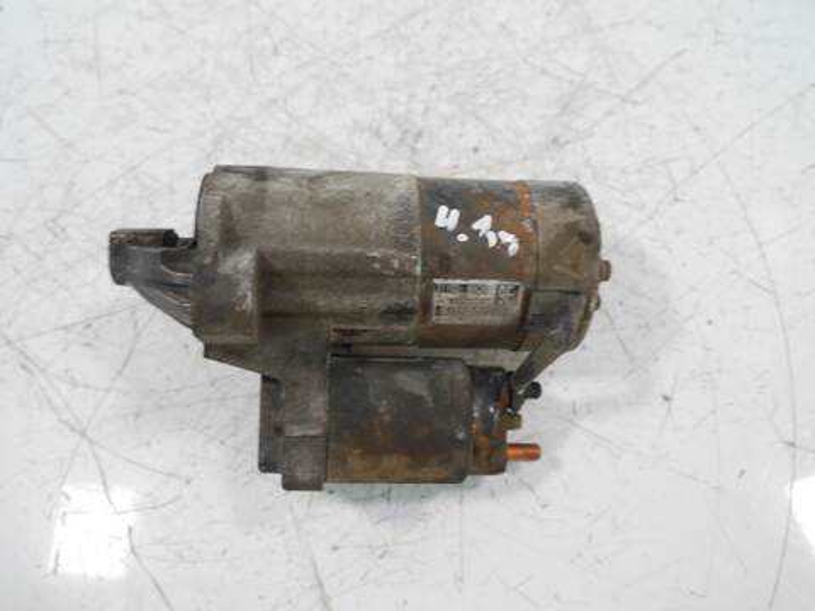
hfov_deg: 56.8
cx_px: 408
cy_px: 306
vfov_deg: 44.2
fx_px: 753
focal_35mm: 32
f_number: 3.9
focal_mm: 16
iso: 640
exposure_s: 1/60
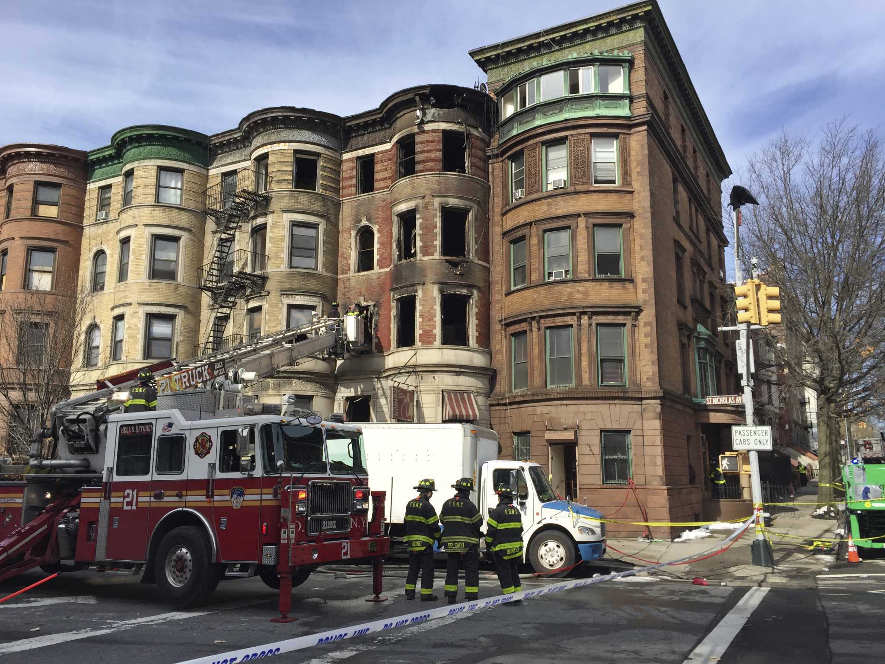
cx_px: 442
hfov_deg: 61.7
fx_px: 741
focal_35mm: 29
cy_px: 332
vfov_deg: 48.2
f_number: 2.2
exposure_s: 1/1522
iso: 32
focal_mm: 4.15
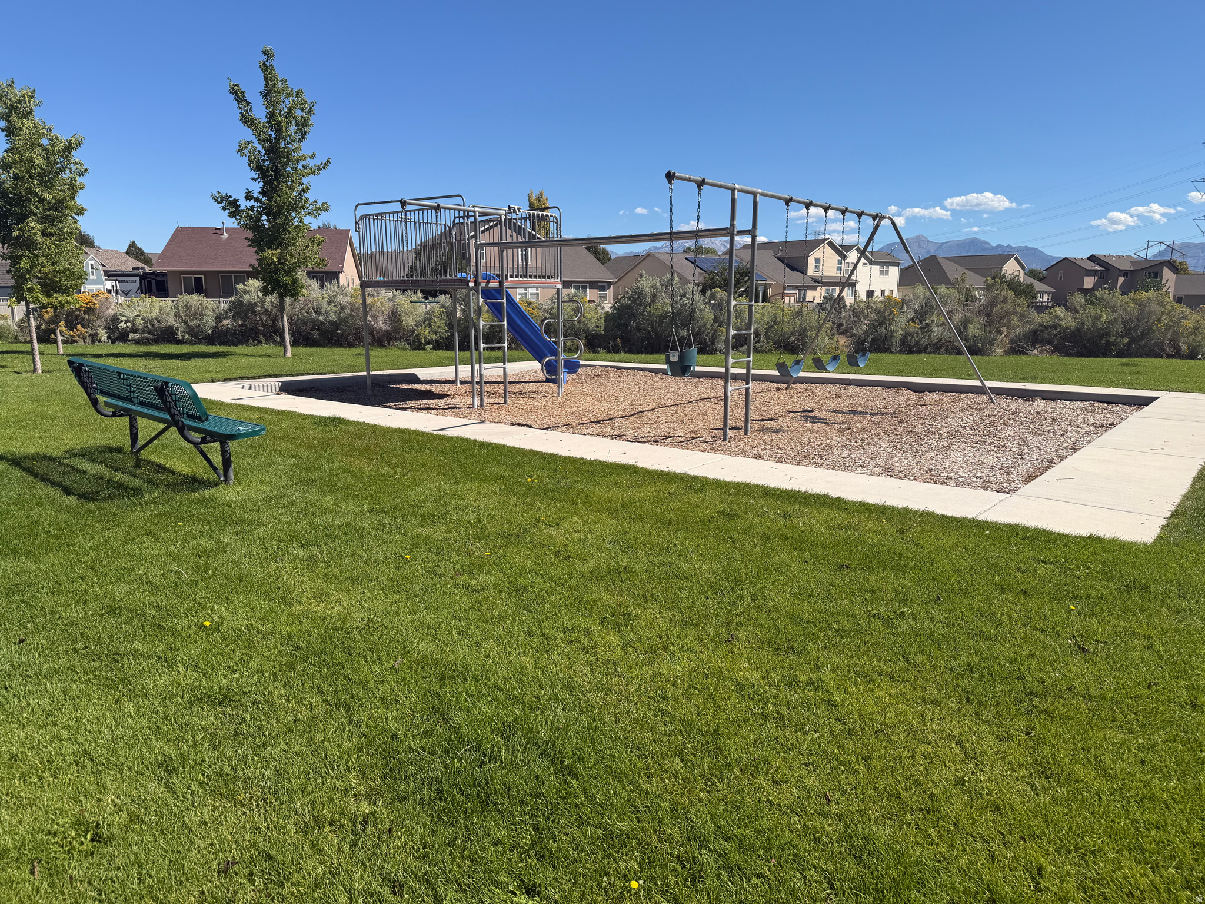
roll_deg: -0.1
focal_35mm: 24
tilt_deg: -10.5
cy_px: 452
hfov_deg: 71.6
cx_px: 602
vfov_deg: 56.8
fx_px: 835
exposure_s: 1/4975
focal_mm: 6.76
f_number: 1.78
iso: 80
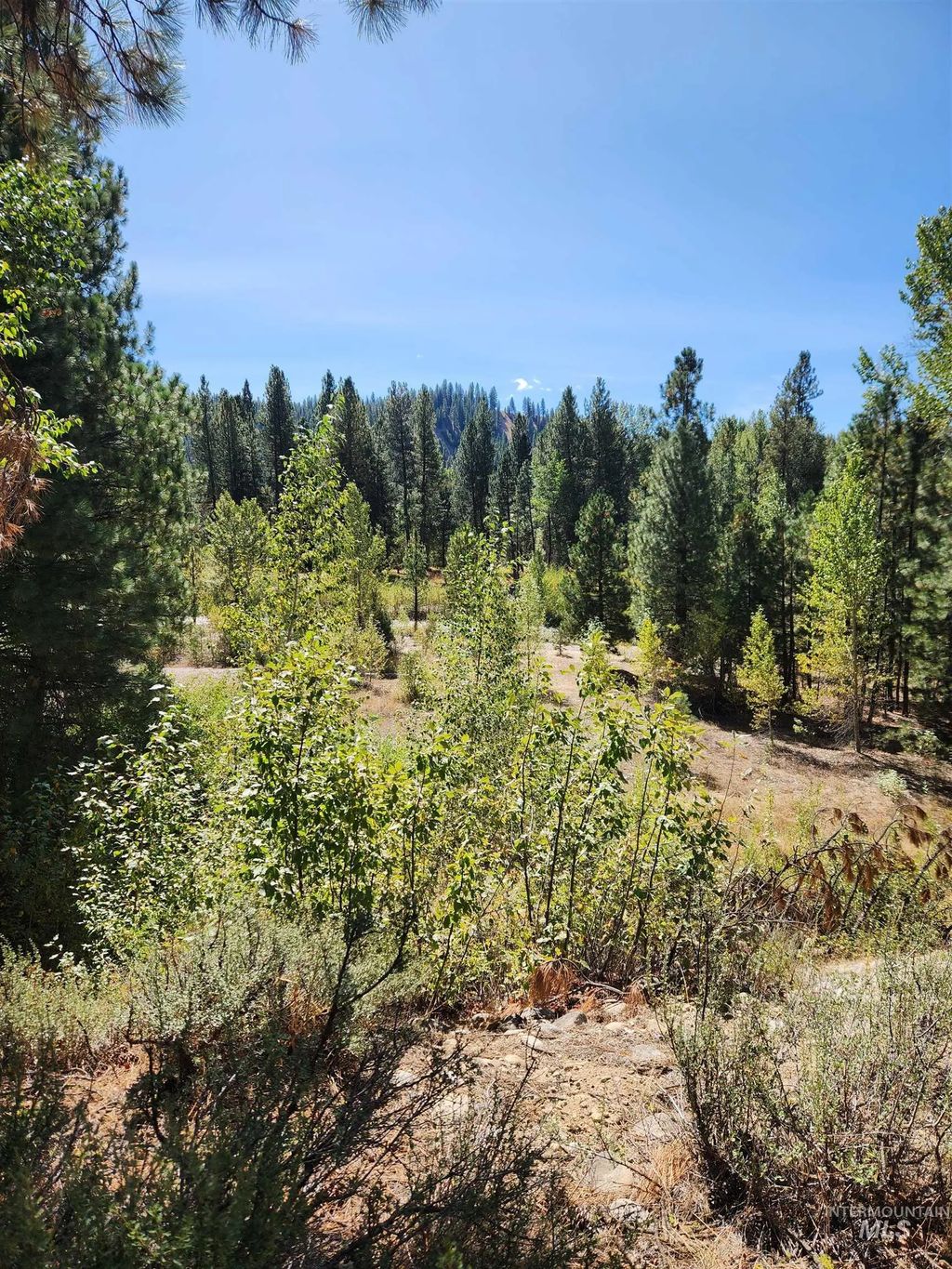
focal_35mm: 23
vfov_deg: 73.9
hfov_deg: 58.9
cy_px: 634
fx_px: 843
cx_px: 476
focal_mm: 5.4
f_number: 1.8
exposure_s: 1/1179
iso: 20
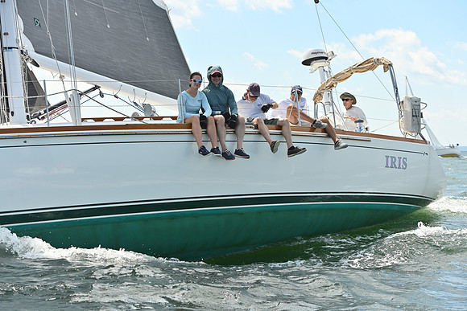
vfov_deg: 19.5
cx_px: 234
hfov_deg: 28.8
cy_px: 156
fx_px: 908
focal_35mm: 70
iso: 250
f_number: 5
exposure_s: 1/1250
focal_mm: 70
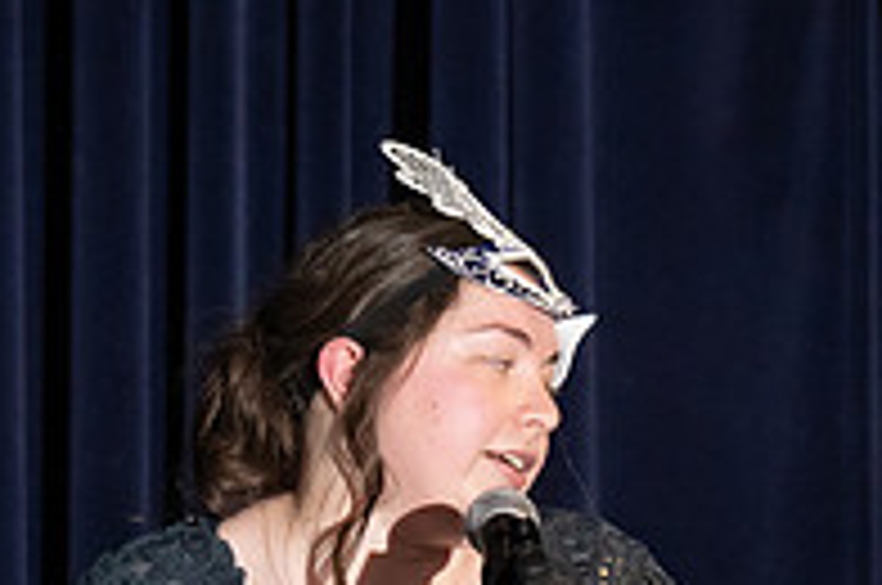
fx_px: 16315
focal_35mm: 667
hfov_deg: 3.1
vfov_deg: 2.1
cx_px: 490
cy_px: 670
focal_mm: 150
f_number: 5
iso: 2500
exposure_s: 1/200
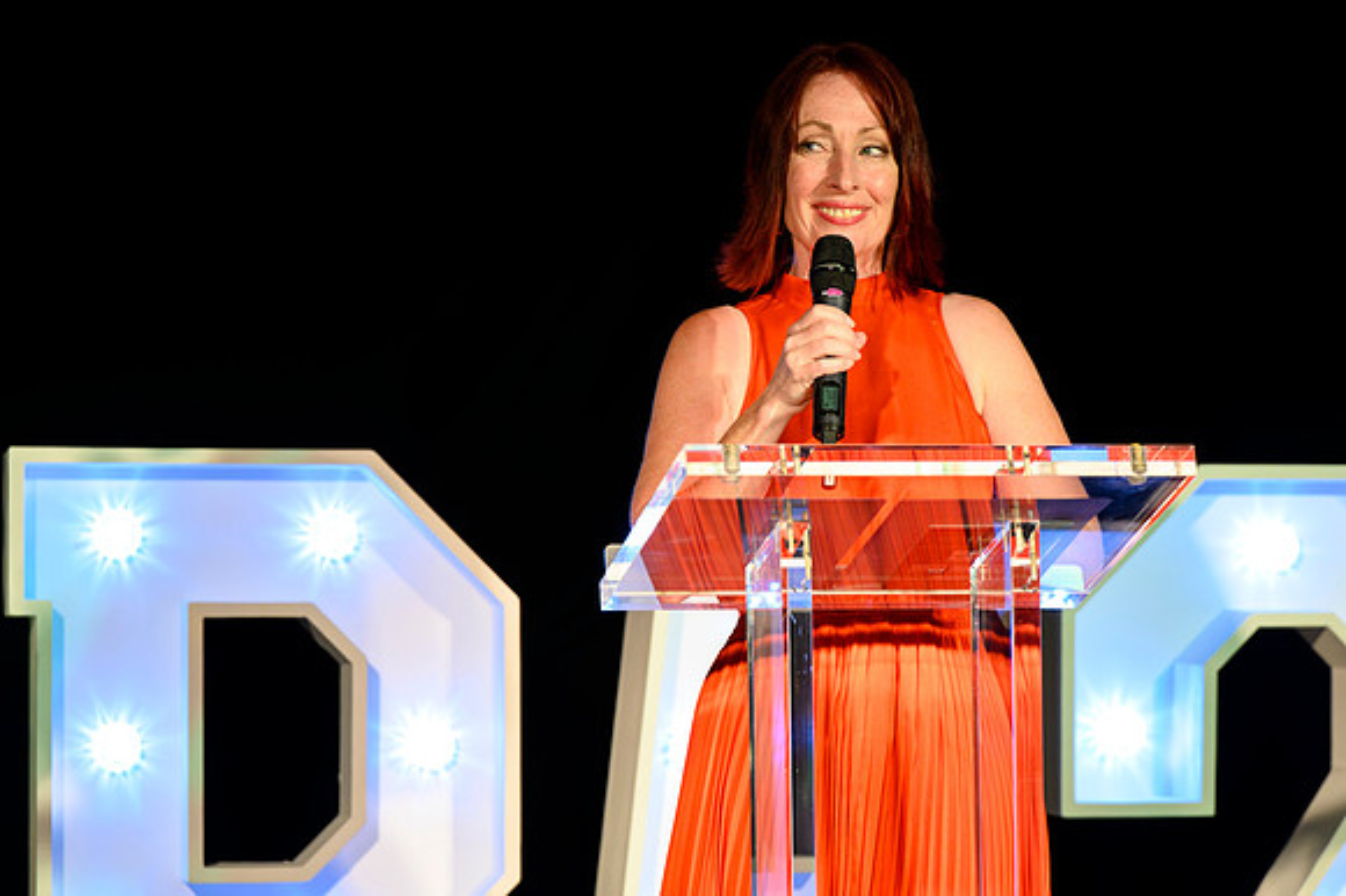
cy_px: 379
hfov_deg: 14.8
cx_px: 776
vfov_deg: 9.9
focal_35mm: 138
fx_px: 5173
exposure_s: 1/200
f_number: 4
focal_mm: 120
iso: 2500
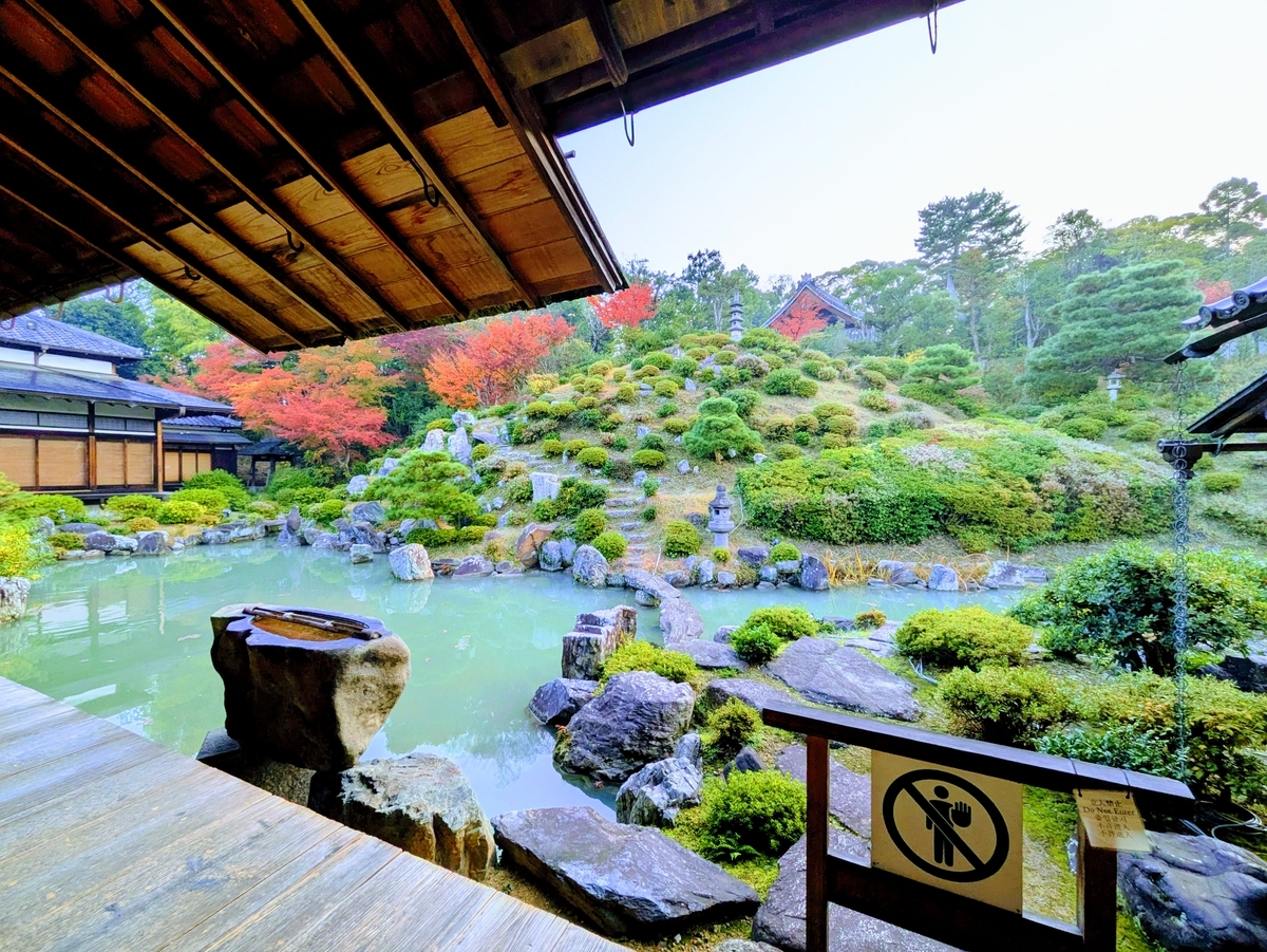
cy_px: 476
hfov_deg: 102.0
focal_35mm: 14
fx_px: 513
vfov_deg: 85.7
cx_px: 634
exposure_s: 1/268
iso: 37
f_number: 2.2
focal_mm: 1.83
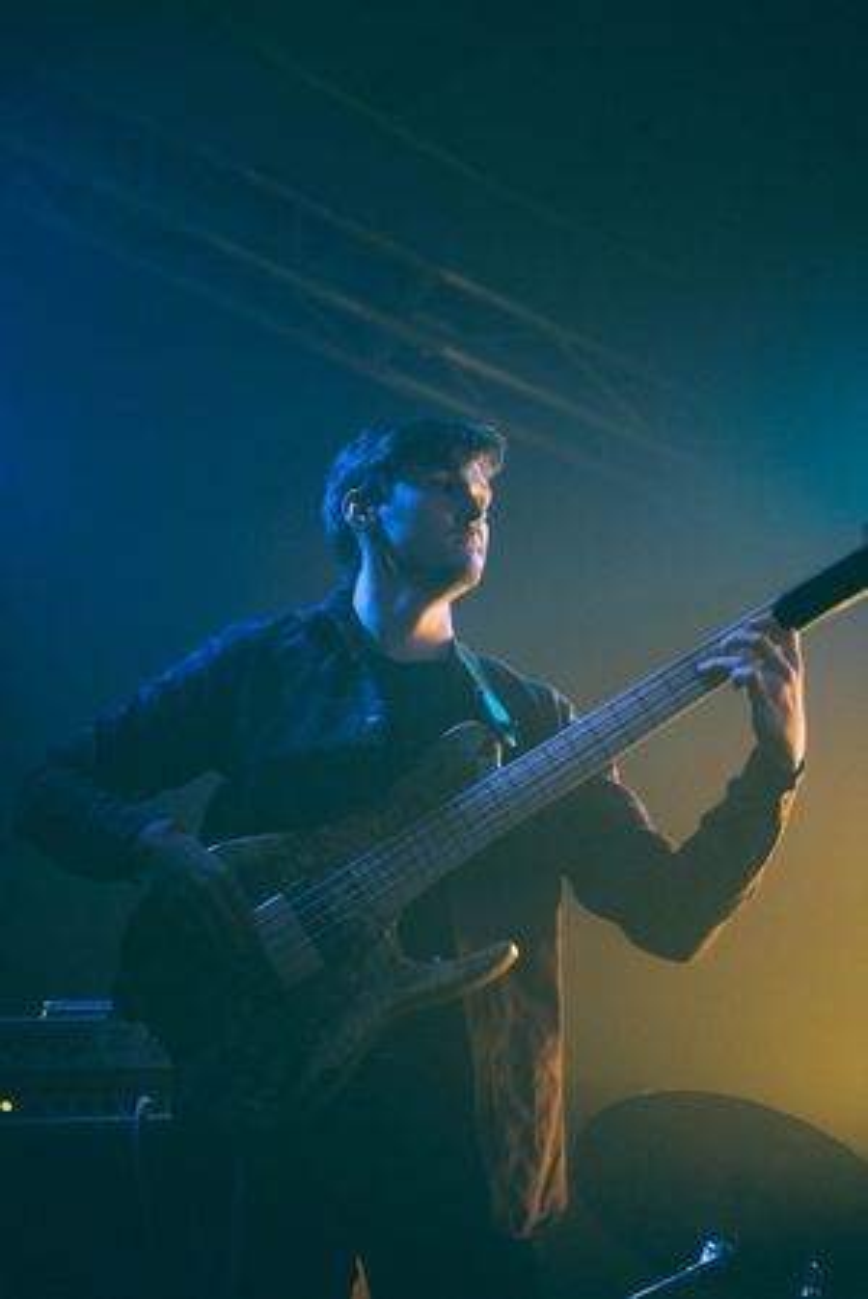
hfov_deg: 19.5
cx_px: 434
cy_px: 650
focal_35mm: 70
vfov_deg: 28.8
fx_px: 2528
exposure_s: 1/250
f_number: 2.8
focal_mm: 70
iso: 1600
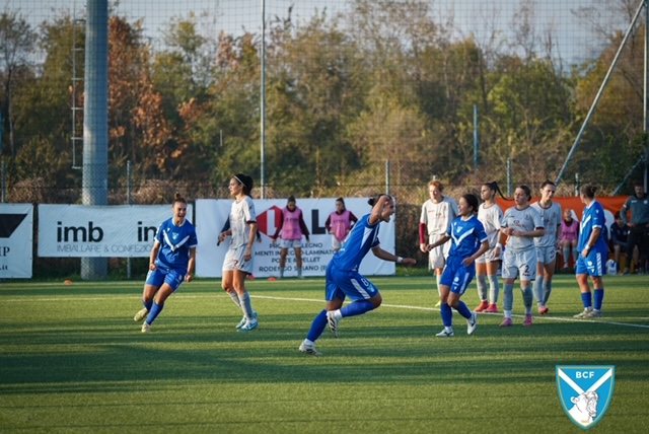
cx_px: 324
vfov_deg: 6.9
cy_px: 217
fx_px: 3609
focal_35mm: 200
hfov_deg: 10.3
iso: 1250
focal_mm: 200
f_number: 5.6
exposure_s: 1/1600
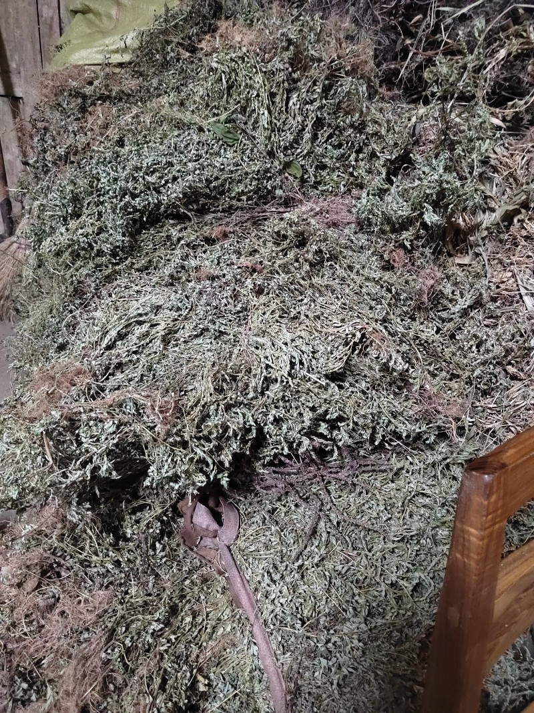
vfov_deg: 73.9
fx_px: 473
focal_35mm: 23
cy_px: 356
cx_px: 267
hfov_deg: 58.9
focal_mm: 5.52
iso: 6400
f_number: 1.9
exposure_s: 1/13
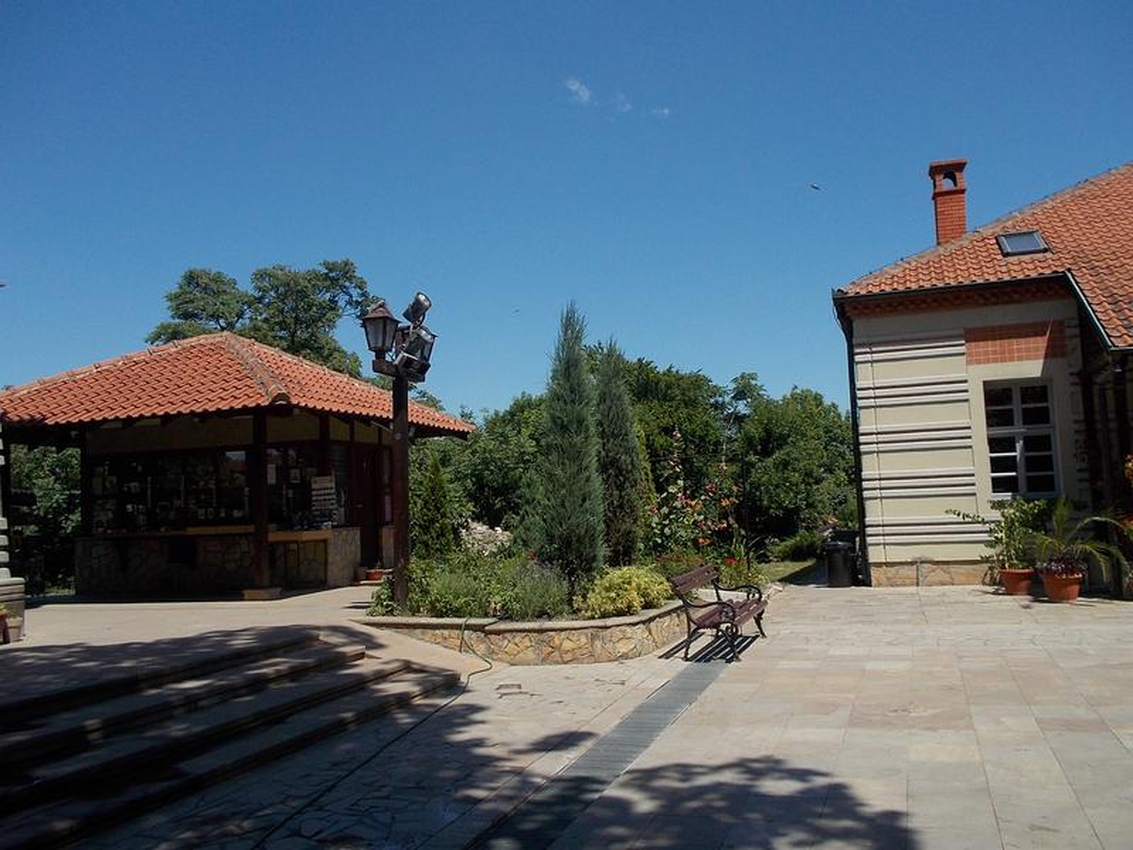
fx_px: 949
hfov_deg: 61.7
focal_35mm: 29
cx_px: 566
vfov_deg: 48.2
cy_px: 425
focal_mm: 4.1
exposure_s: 1/1000
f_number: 3.3
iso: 80
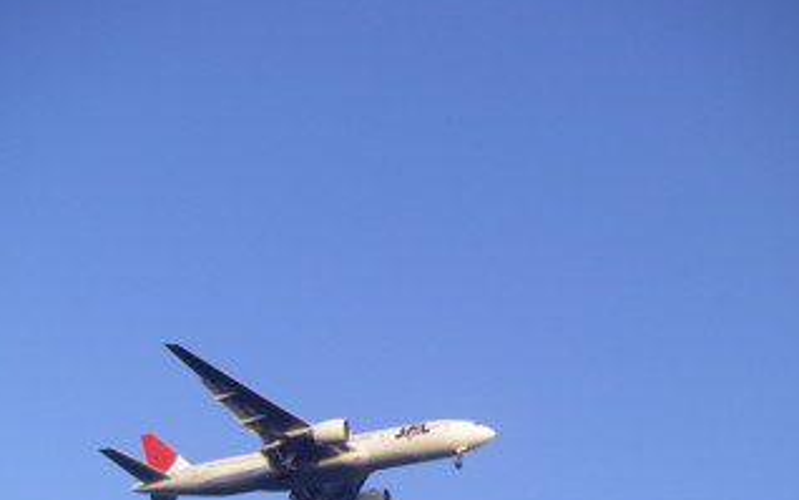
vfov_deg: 22.5
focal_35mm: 57
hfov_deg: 35.7
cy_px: 399
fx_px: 1242
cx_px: 384
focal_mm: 6.3
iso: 64
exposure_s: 1/320
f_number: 3.3
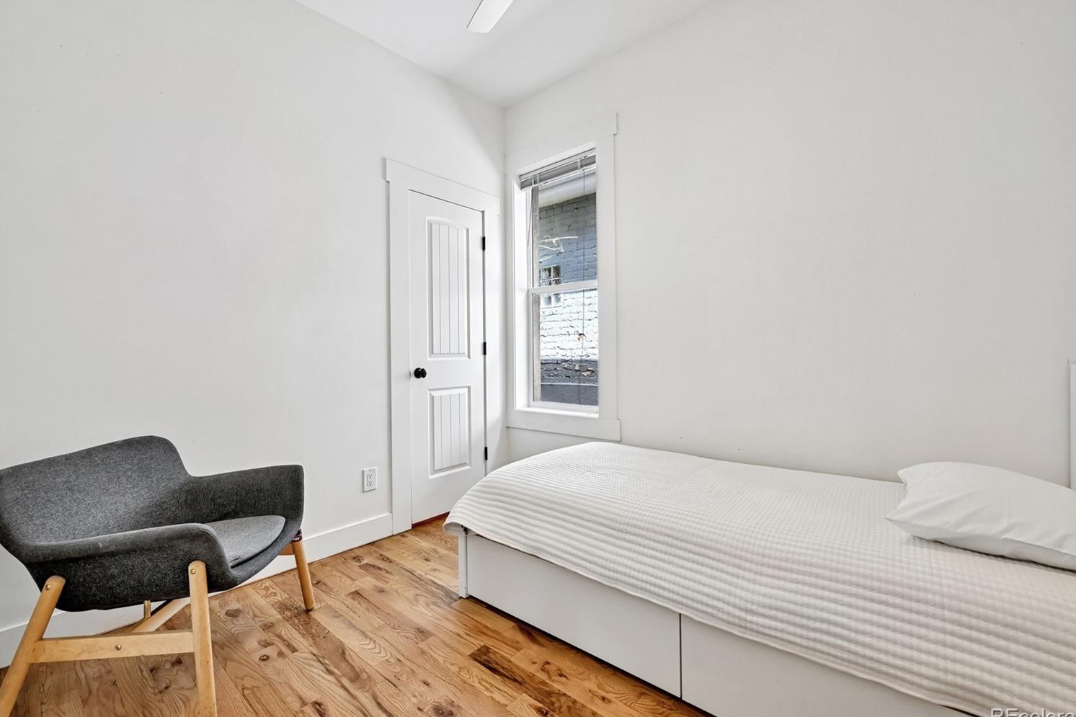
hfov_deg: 100.4
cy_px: 347
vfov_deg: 77.3
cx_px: 530
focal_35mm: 15
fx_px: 448
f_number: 11
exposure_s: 1/15
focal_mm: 14
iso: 400
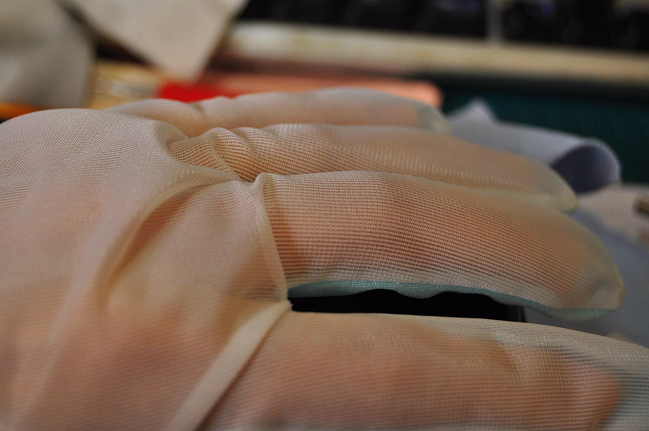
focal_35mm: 68
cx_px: 324
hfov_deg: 29.9
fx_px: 1215
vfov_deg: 20.1
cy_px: 216
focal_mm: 45
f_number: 5.3
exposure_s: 1/100
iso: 400
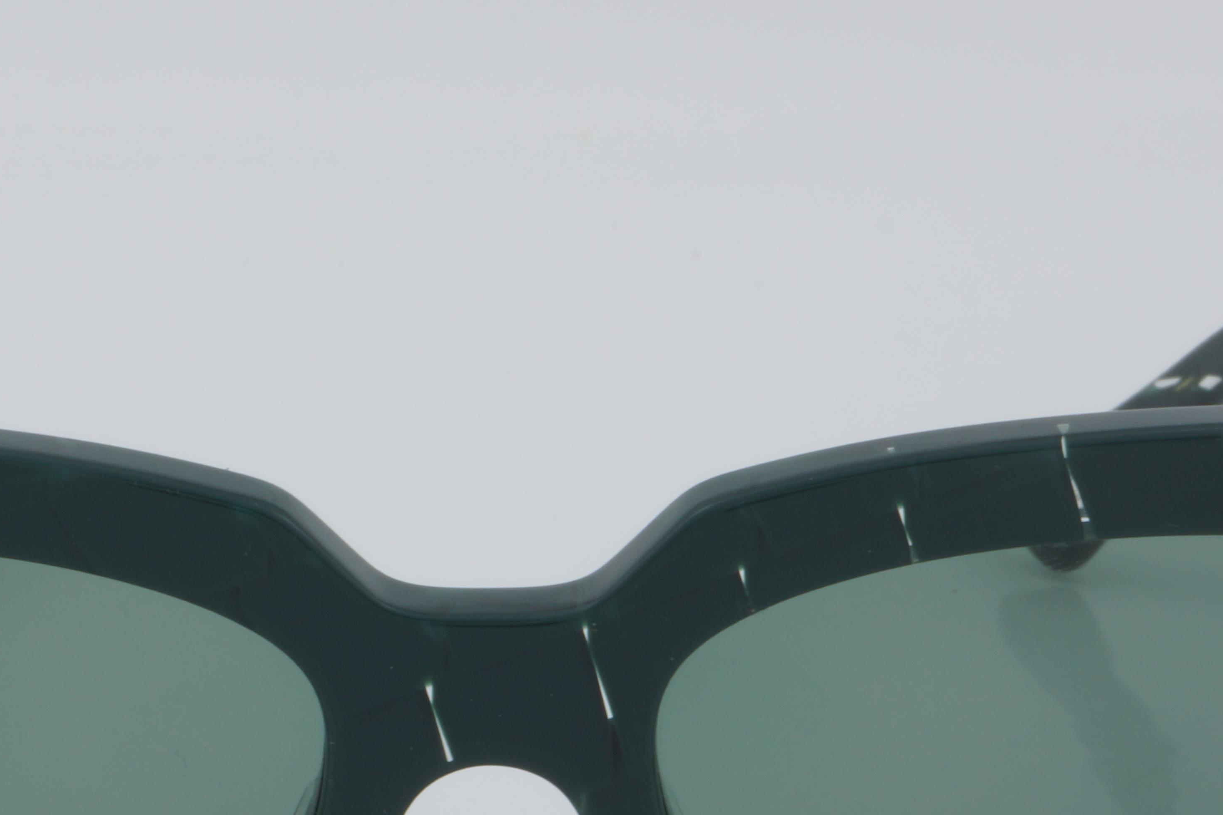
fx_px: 5741
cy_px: 748
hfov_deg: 12.2
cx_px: 480
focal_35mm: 169
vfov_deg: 8.1
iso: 100
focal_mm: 55
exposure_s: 1/4
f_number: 32
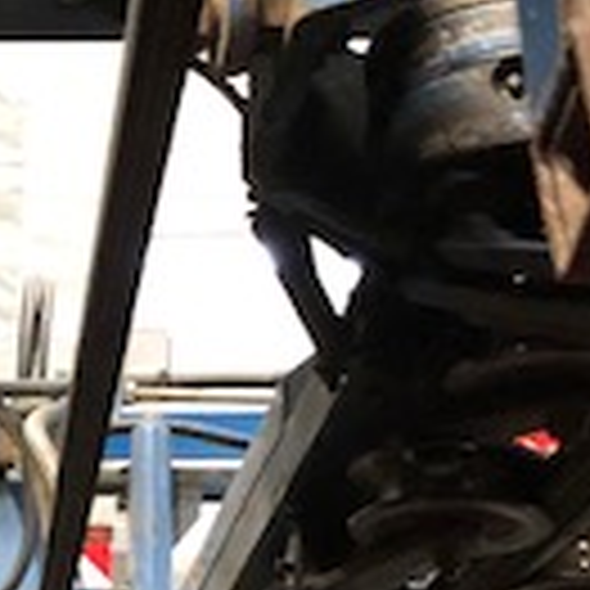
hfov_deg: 14.0
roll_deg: +2.2
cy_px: 554
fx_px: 2333
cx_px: -86
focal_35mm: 121
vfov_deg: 14.2
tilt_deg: -6.8
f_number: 1.8
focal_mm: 4
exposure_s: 1/4
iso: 100
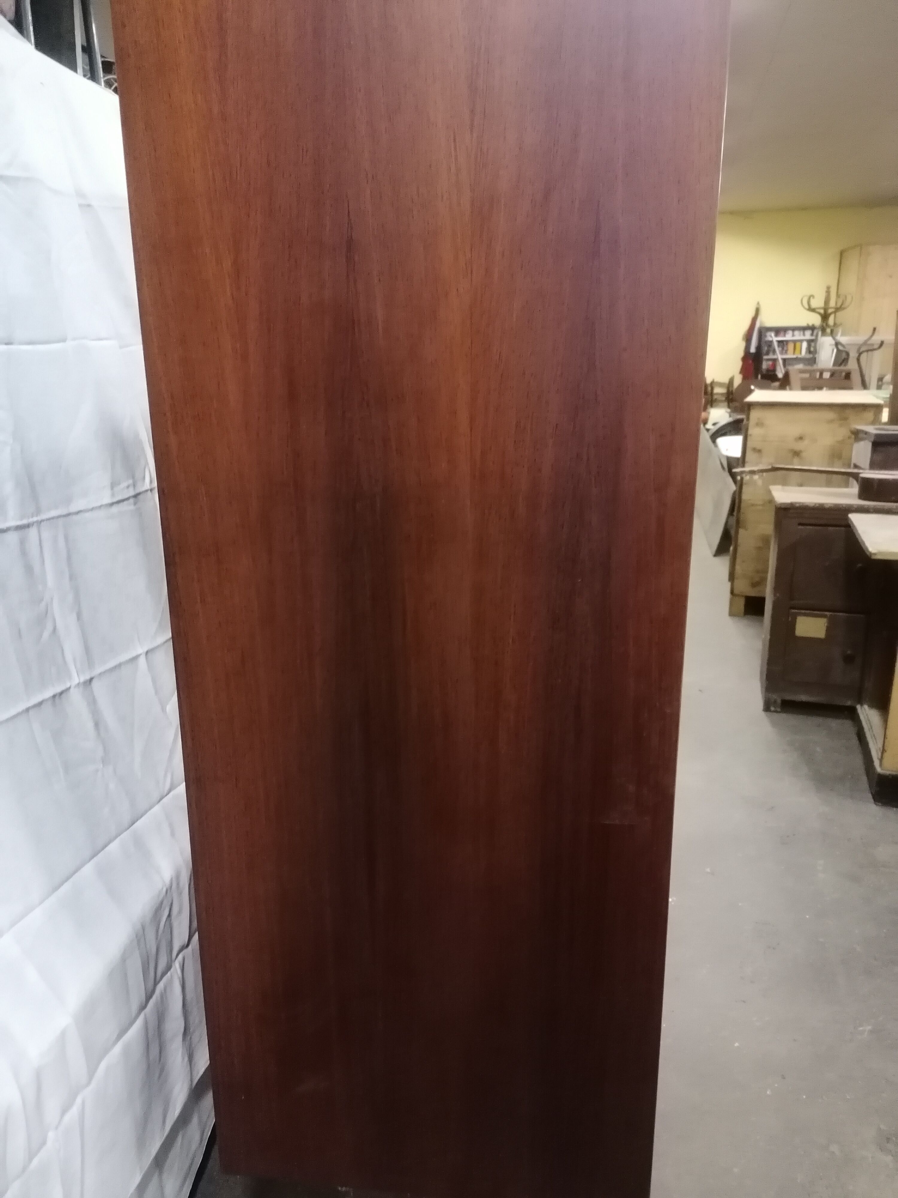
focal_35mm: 27
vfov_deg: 65.3
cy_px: 599
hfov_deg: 51.4
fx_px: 934
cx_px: 449
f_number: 1.8
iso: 1600
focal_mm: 4.75
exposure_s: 1/16.7
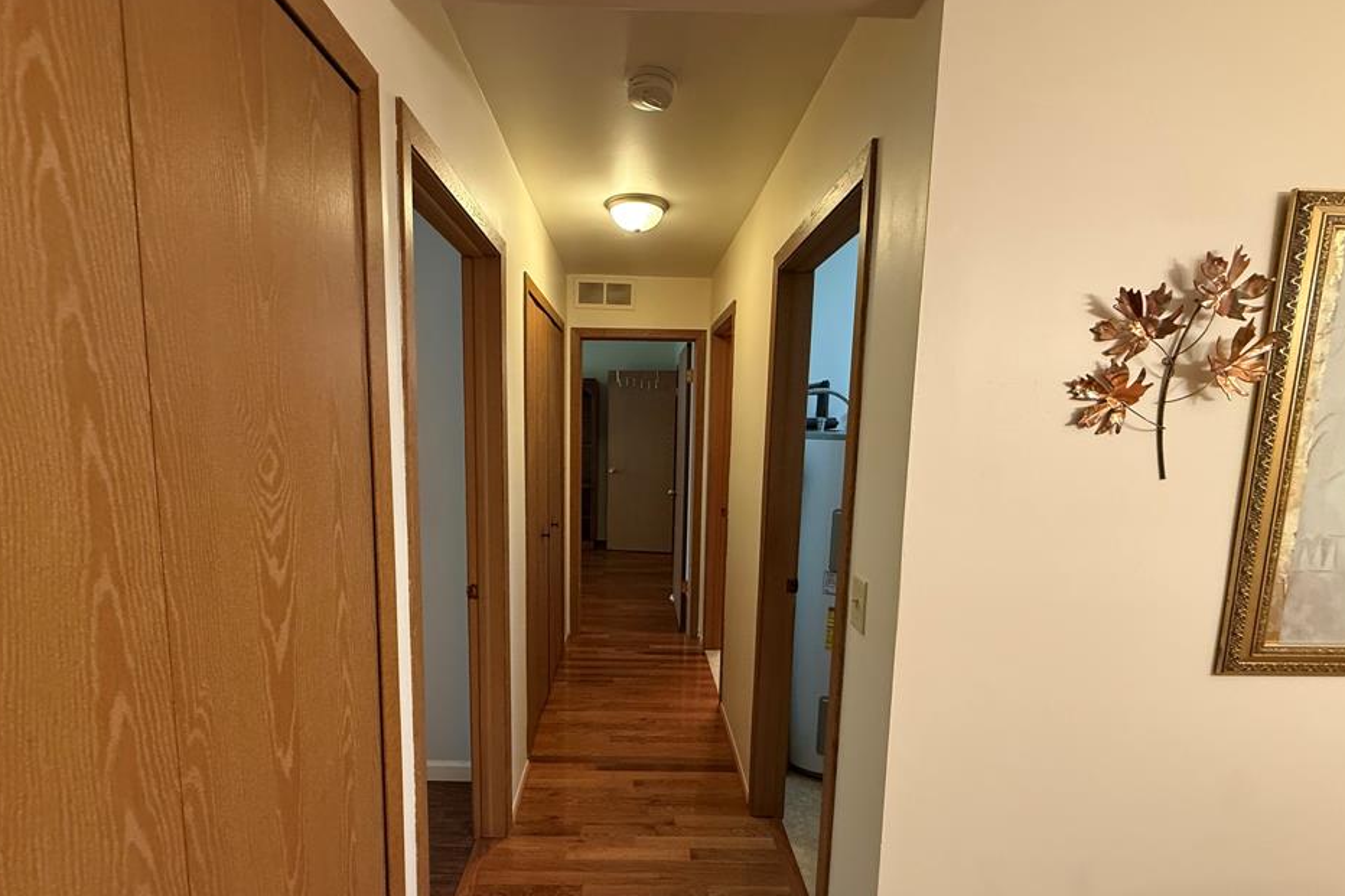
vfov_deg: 73.5
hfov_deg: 96.7
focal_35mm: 16
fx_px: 598
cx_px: 649
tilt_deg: -6.0
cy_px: 492
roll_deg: -1.1
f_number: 2.2
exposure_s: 1/60
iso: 640
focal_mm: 2.22
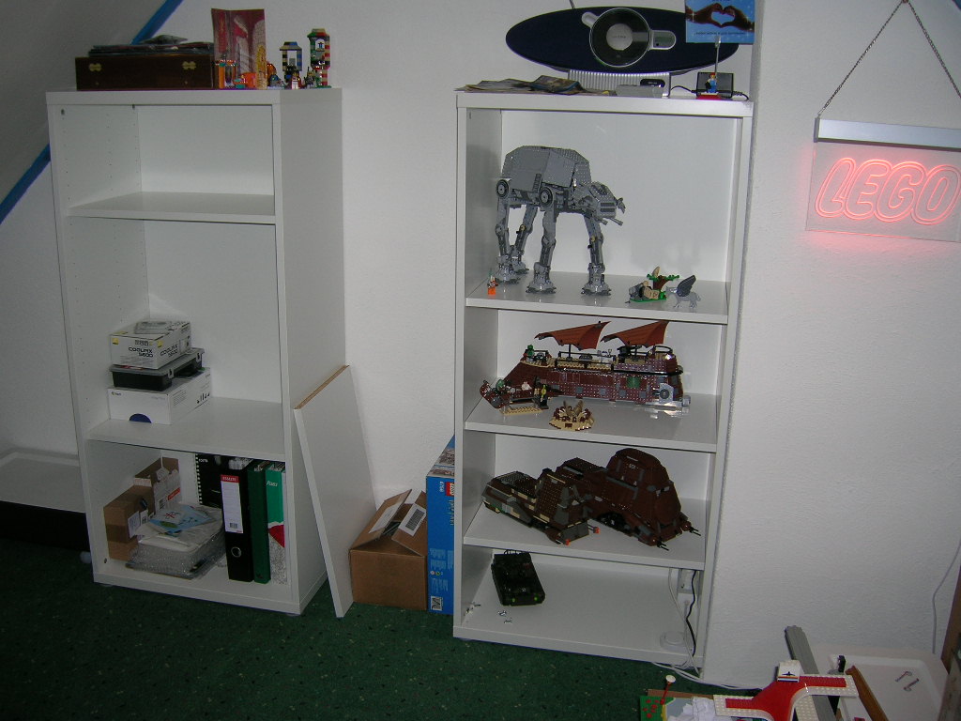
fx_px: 944
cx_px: 480
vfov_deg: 41.8
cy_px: 360
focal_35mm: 34
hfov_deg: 54.0
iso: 50
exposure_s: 1/60.1
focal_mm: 5.7
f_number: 2.9
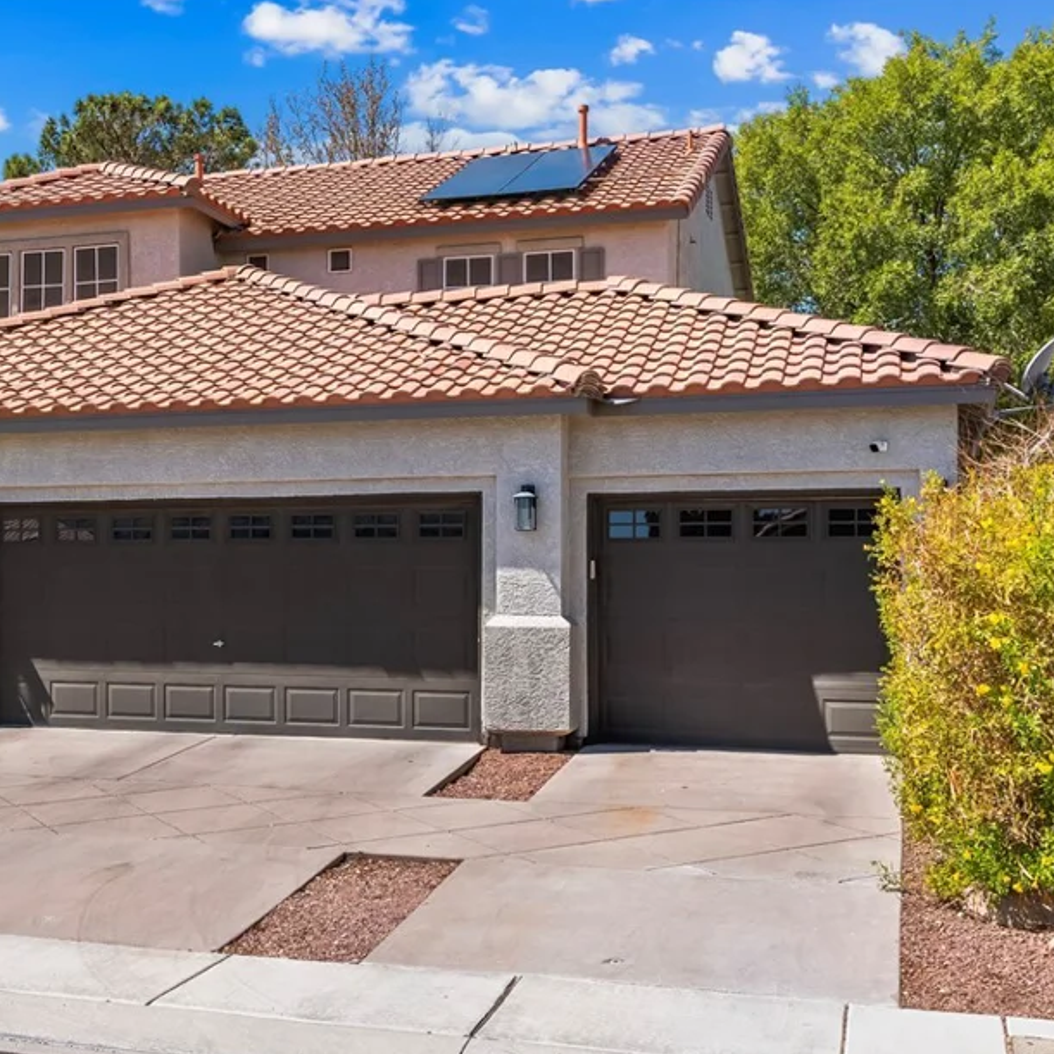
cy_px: 573
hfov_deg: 35.1
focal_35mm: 47
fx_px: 1619
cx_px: 235
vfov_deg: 36.0
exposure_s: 1/8000
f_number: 8
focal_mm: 22
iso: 400
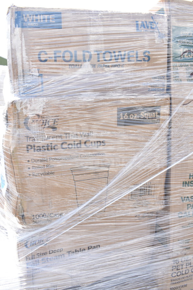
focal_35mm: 32
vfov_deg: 59.5
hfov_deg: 41.7
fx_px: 253
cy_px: 145
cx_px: 96
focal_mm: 21
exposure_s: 1/200
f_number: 5.6
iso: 200
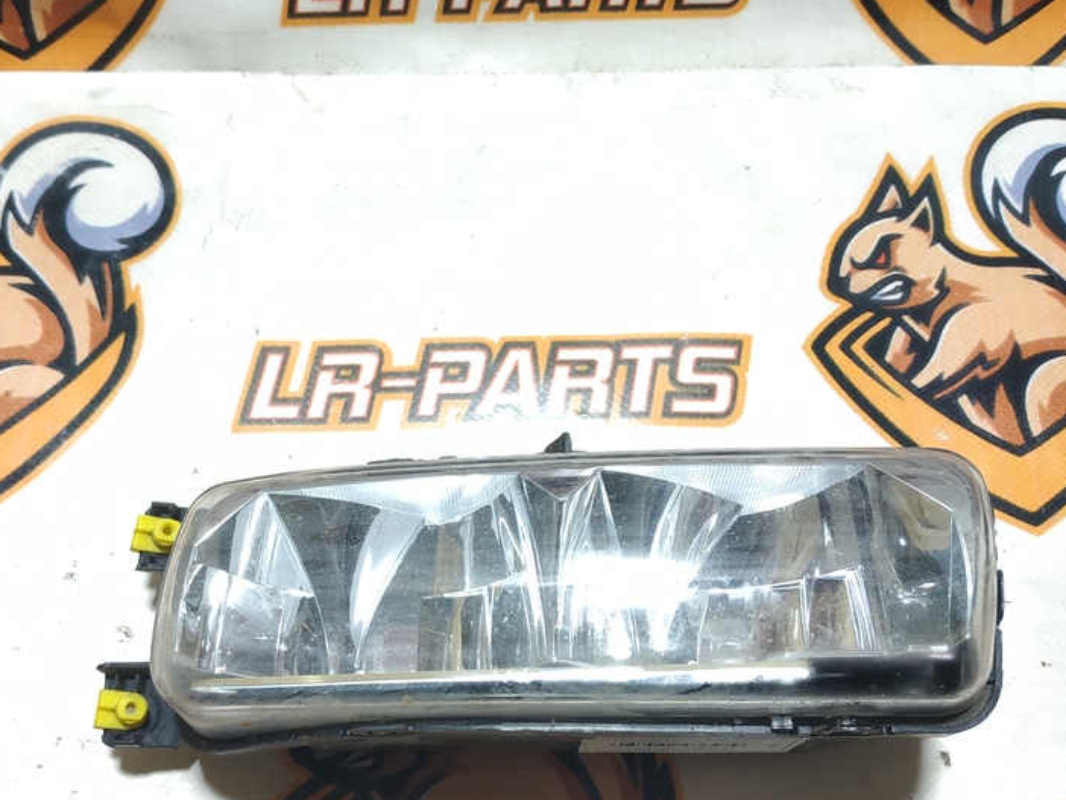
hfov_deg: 45.7
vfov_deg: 35.2
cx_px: 481
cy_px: 393
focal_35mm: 41
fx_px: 1263
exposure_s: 1/50
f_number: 1.9
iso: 160
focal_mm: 3.94
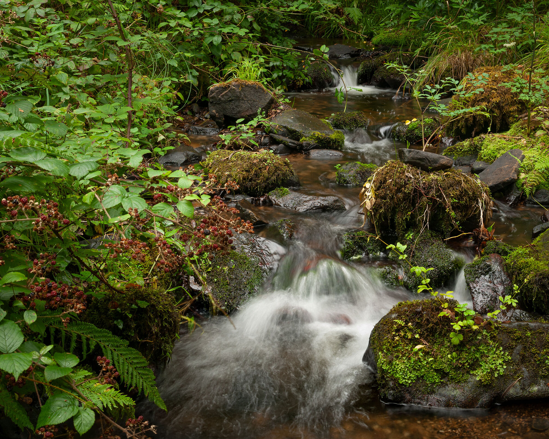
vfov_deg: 33.0
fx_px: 740
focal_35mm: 46
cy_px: 220
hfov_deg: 40.6
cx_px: 320
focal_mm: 27
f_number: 10
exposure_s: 1/2.5
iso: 100
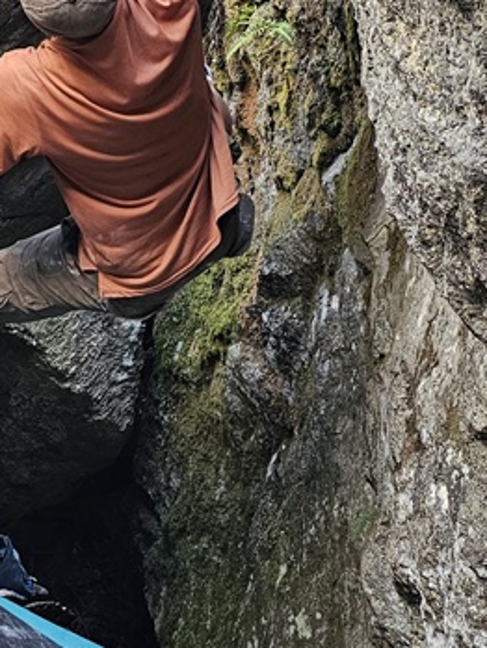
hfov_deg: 17.7
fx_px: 1481
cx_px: -121
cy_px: 147
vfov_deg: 24.4
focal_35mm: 79
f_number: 1.7
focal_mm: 6.3
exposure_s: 1/100
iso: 200
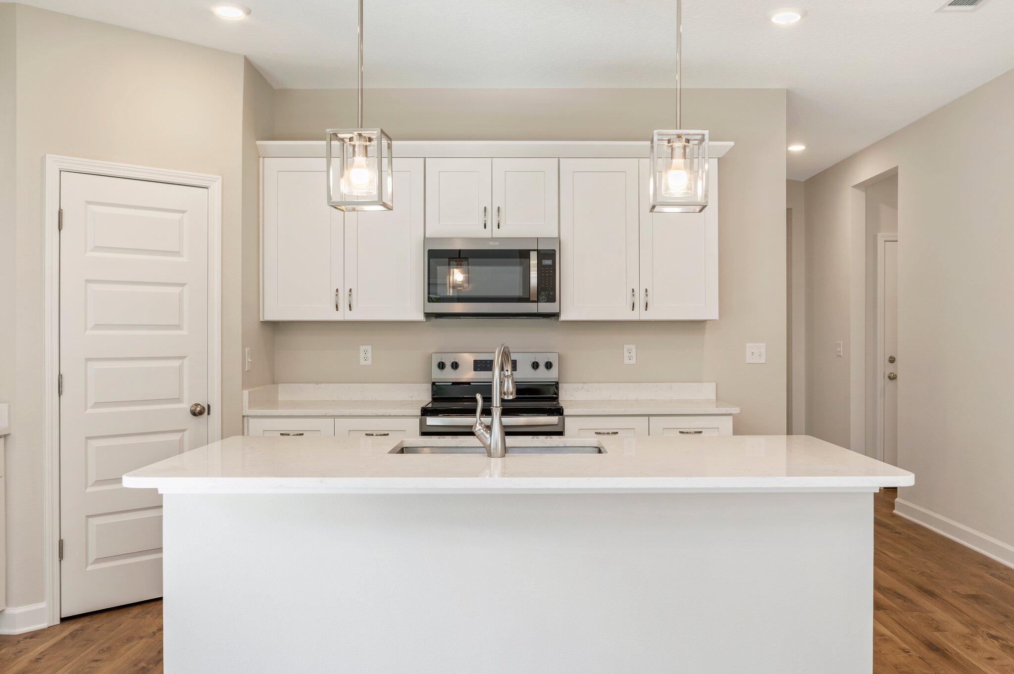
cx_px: 507
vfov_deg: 45.6
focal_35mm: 28
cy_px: 337
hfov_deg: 64.6
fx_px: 802
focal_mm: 28.5
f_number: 9
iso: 320
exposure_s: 1/30
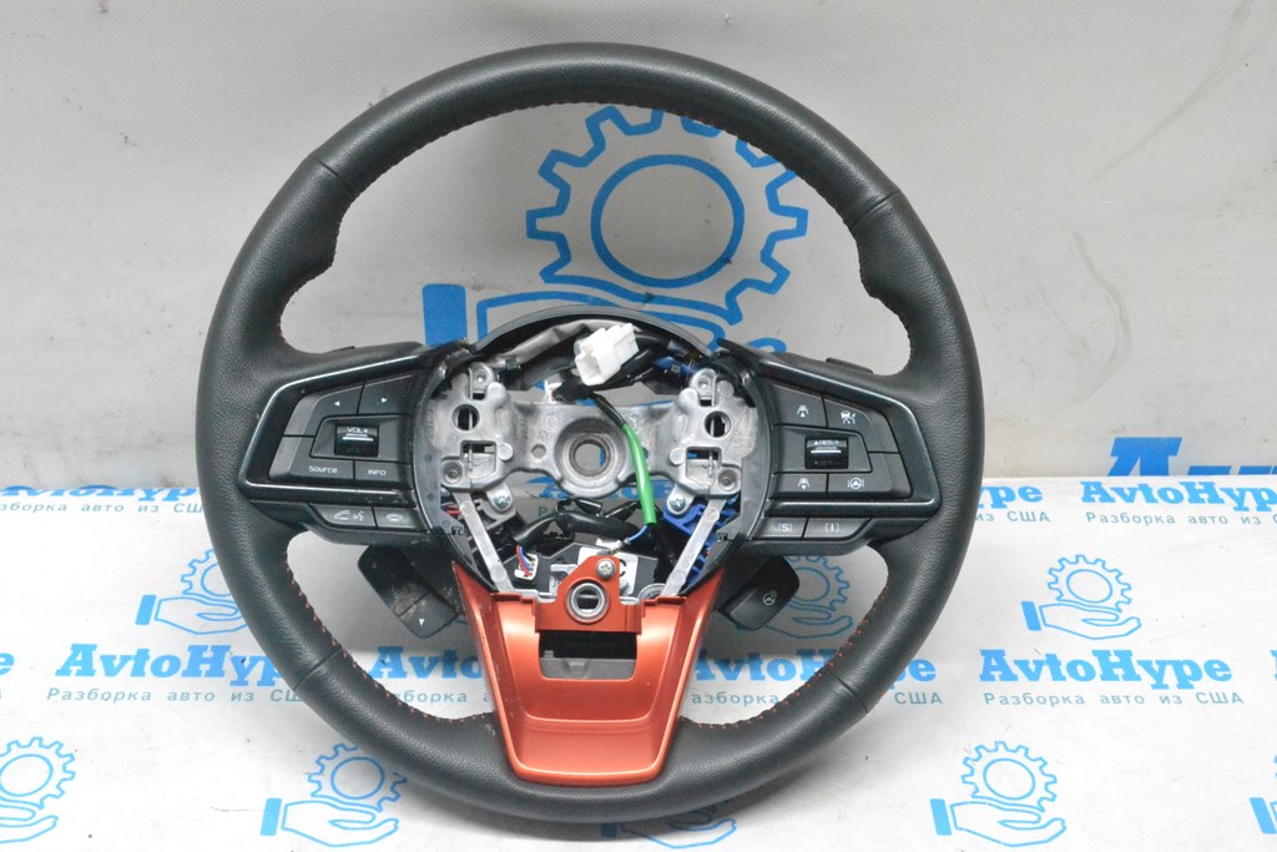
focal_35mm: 45
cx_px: 638
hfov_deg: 43.6
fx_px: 1596
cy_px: 426
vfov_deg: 29.9
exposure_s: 1/160
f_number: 9
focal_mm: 30
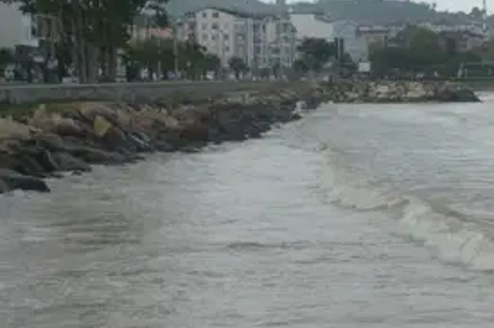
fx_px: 1577
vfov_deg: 11.9
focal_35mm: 115
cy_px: 192
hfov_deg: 16.8
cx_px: 640
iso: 180
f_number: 8
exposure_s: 1/250
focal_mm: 24
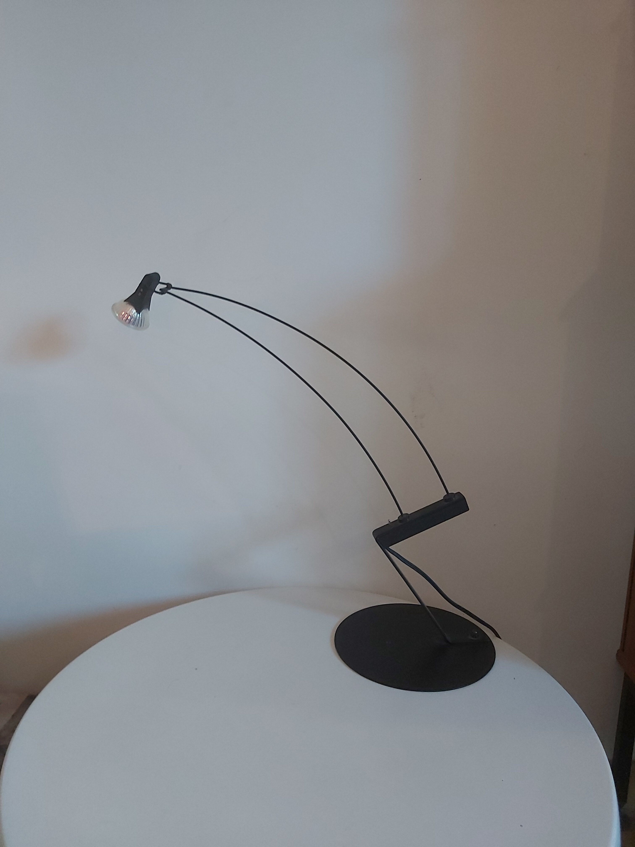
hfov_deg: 53.1
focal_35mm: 26
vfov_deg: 67.3
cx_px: 318
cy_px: 424
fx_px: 636
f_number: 1.7
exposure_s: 1/33
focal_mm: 3.92
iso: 250
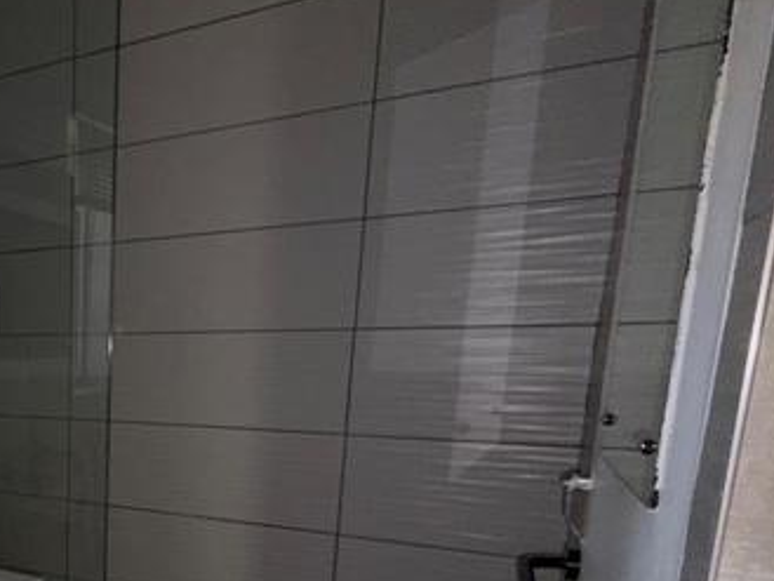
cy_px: 487
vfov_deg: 39.7
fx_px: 761
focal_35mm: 34
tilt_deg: -10.2
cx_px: -38
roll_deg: +1.5
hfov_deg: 44.0
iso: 40
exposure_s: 1/60
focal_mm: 2.22
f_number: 2.2
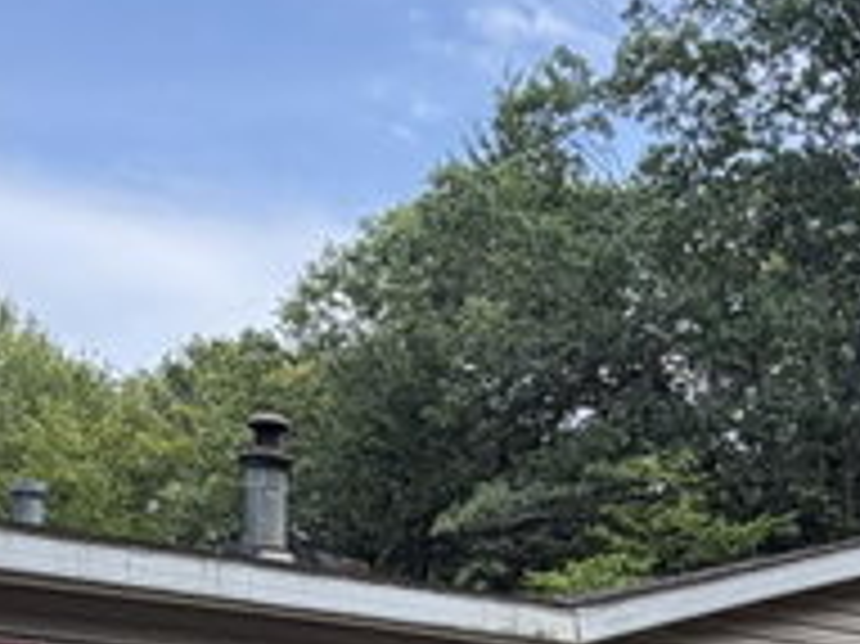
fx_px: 1862
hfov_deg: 25.5
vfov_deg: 18.1
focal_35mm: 75
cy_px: 874
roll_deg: +1.9
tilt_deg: +1.7
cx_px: 698
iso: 40
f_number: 2.2
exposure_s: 1/502
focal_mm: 2.22
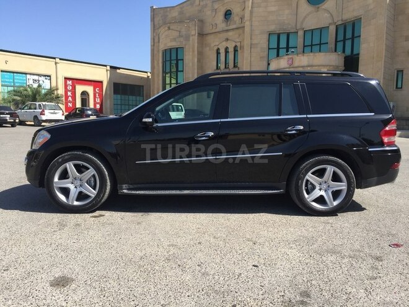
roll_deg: -0.8
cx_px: 204
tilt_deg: -5.7
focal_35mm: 29
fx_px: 343
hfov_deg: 61.7
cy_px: 154
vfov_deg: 48.2
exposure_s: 1/1276
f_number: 2.2
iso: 32
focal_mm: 4.15
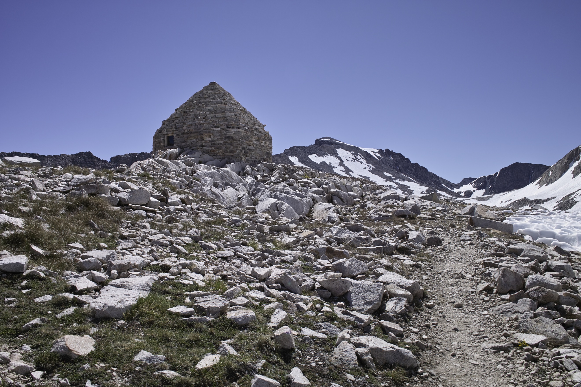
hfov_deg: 65.5
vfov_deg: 46.4
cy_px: 194
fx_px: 452
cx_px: 290
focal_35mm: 28
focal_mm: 16.6
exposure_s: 1/200
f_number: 8
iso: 100
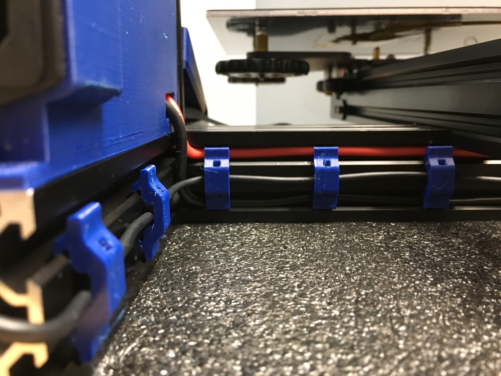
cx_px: 250
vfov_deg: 48.2
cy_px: 188
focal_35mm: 29
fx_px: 420
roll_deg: -0.3
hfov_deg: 61.7
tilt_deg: -10.3
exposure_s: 1/15
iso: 200
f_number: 2.2
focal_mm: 4.15
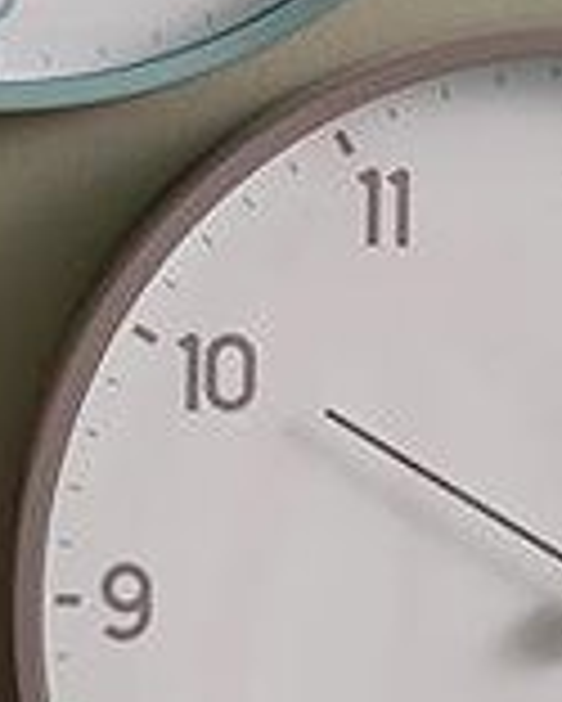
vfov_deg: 3.1
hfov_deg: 2.5
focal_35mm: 630
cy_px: -551
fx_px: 13086
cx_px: -85
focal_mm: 175
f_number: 13
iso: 125
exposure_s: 1/125
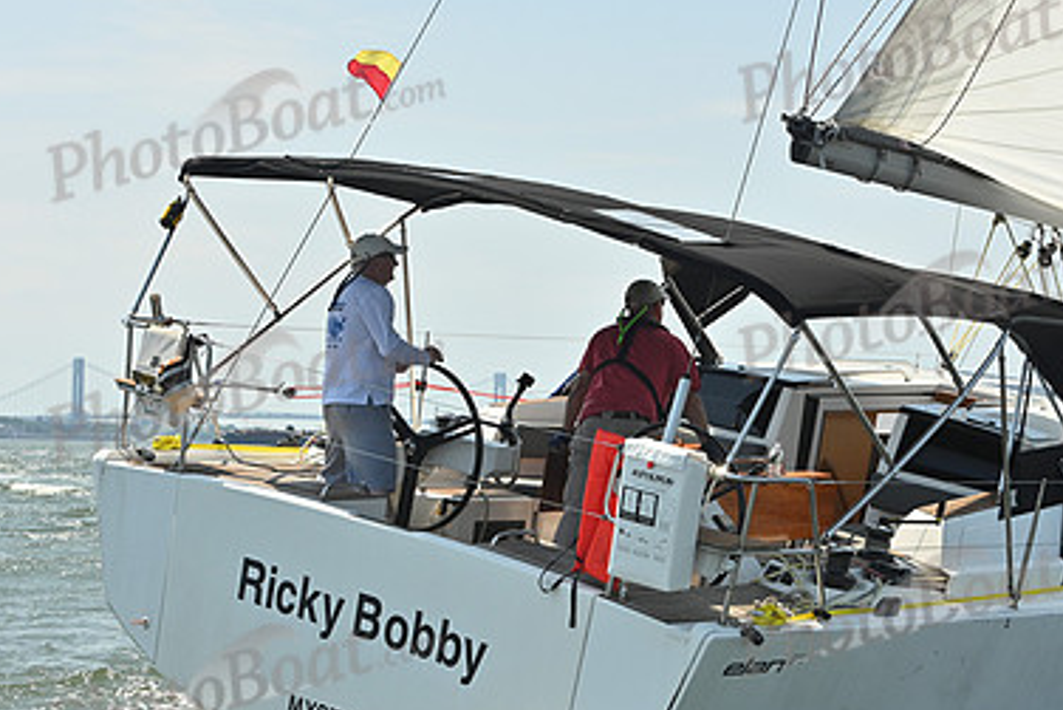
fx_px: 3190
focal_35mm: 108
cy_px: 496
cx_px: 594
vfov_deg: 12.7
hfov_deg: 18.9
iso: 320
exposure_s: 1/1250
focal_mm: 70
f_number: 8
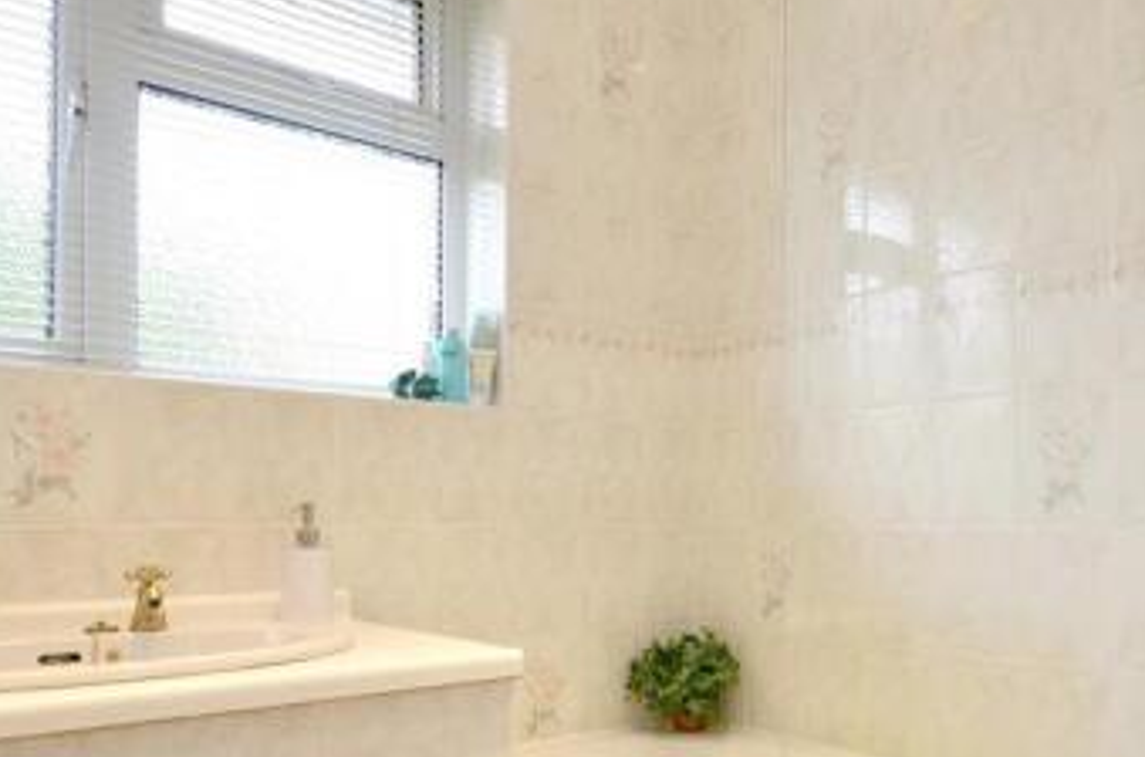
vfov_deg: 43.9
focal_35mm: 29
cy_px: 517
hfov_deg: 62.2
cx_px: 767
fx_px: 920
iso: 200
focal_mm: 10
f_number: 9
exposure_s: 1/10
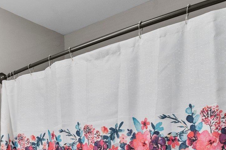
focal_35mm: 45
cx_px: -84
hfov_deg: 31.1
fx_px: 282
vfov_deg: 27.5
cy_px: 161
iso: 400
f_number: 9.5
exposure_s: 1/3
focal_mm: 16
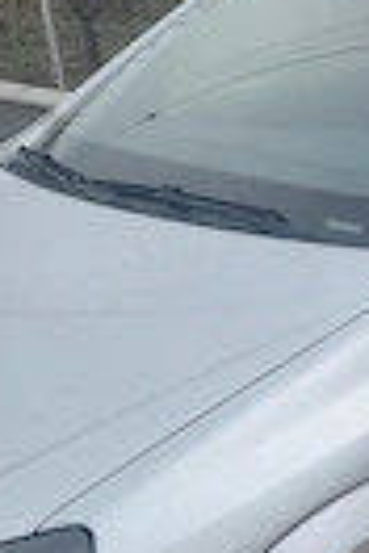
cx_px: 616
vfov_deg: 25.7
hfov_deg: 15.4
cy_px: 306
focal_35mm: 79
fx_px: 1215
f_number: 2
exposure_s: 1/265
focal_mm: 4.6
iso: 20
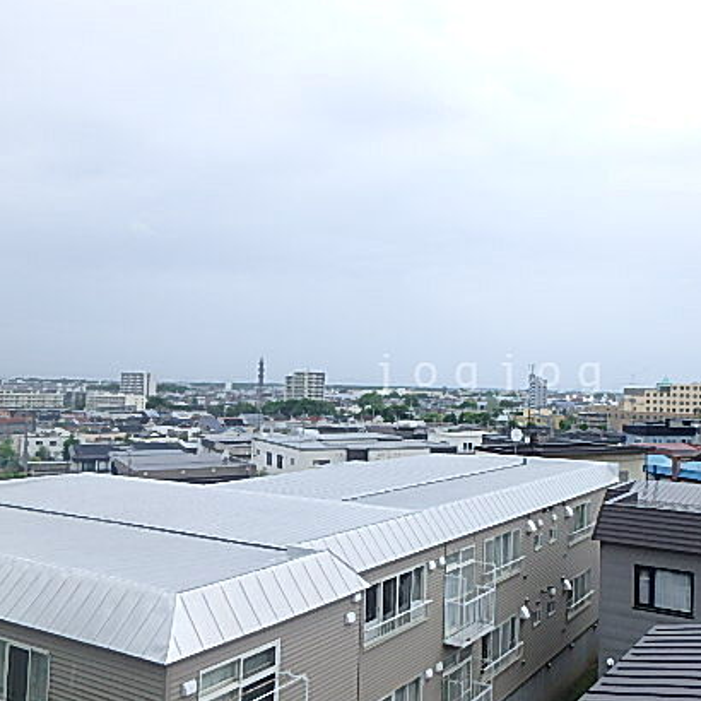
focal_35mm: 29
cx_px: 492
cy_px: 374
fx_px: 664
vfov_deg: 55.6
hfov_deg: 54.0
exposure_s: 1/400
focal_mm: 3.7
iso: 125
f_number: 3.5
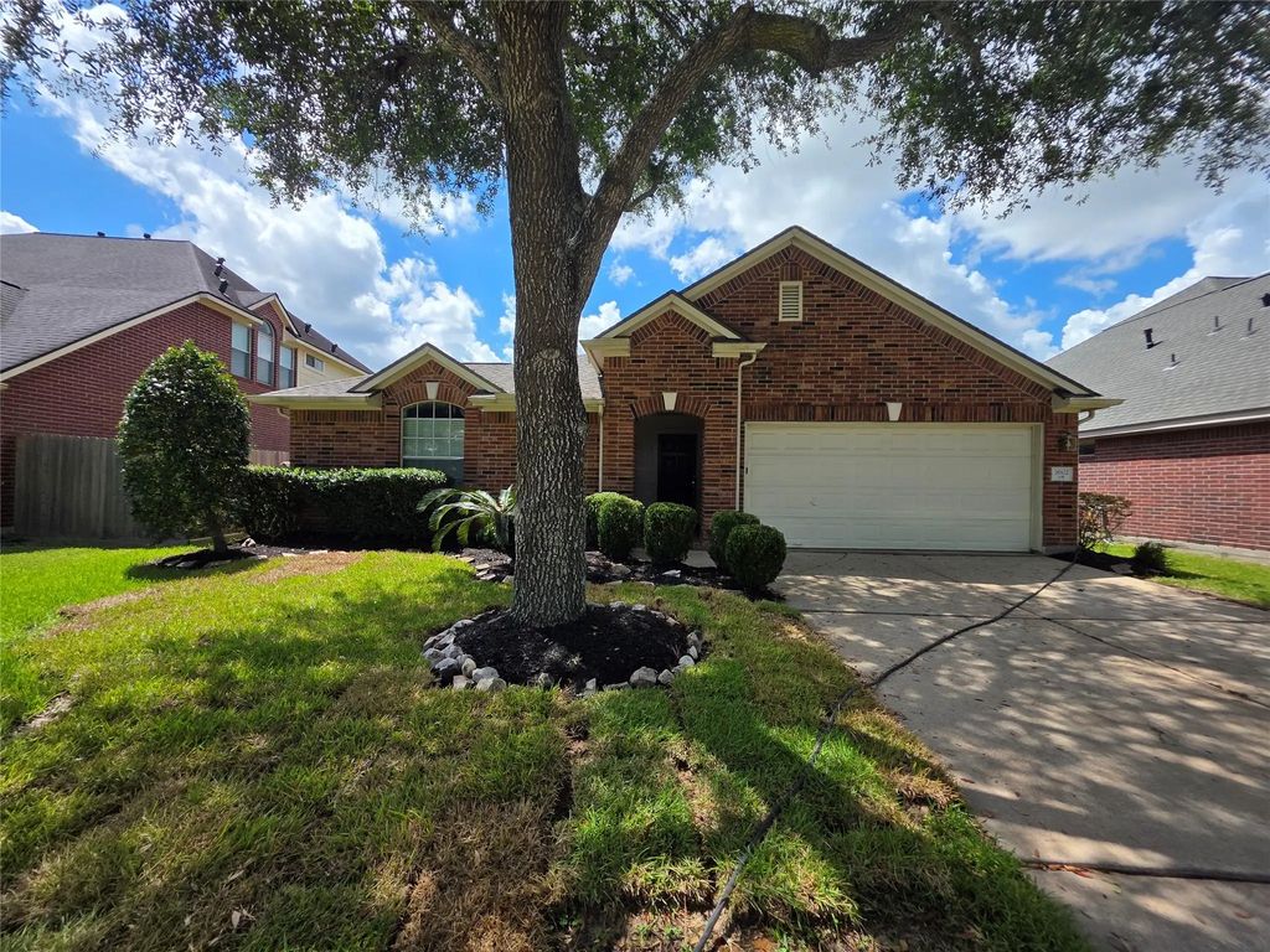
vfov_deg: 89.9
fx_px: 477
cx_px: 635
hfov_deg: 106.2
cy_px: 476
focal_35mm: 13
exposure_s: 1/2234
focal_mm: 2.2
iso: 40
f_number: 1.9
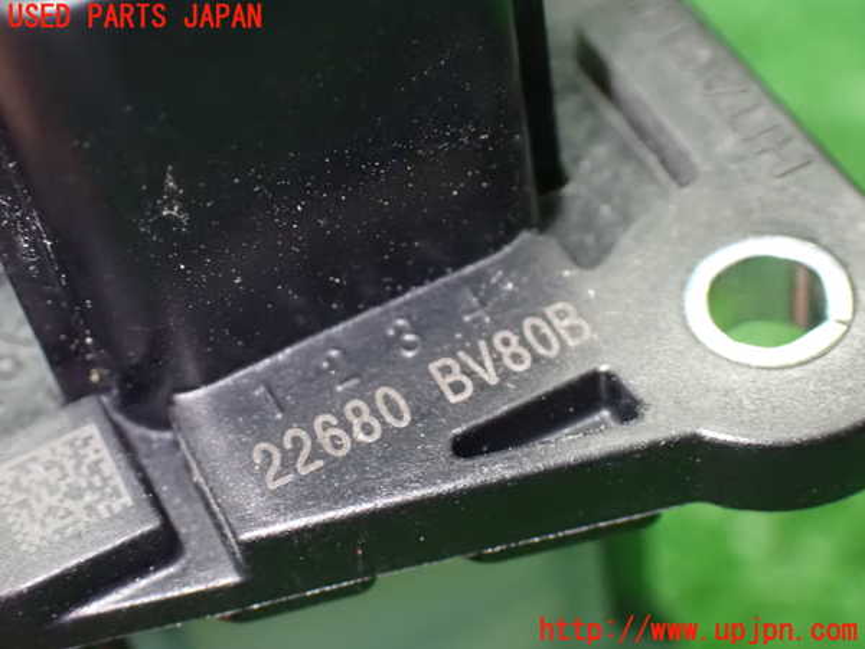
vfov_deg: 19.1
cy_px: 324
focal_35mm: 77
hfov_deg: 25.3
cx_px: 432
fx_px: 1924
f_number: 4.1
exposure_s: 1/80
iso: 1600
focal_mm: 13.65
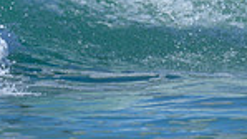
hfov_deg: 0.5
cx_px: -48
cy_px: -146
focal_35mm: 3985
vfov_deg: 0.3
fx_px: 26114
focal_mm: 800
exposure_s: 1/2000
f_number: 6.3
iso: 280
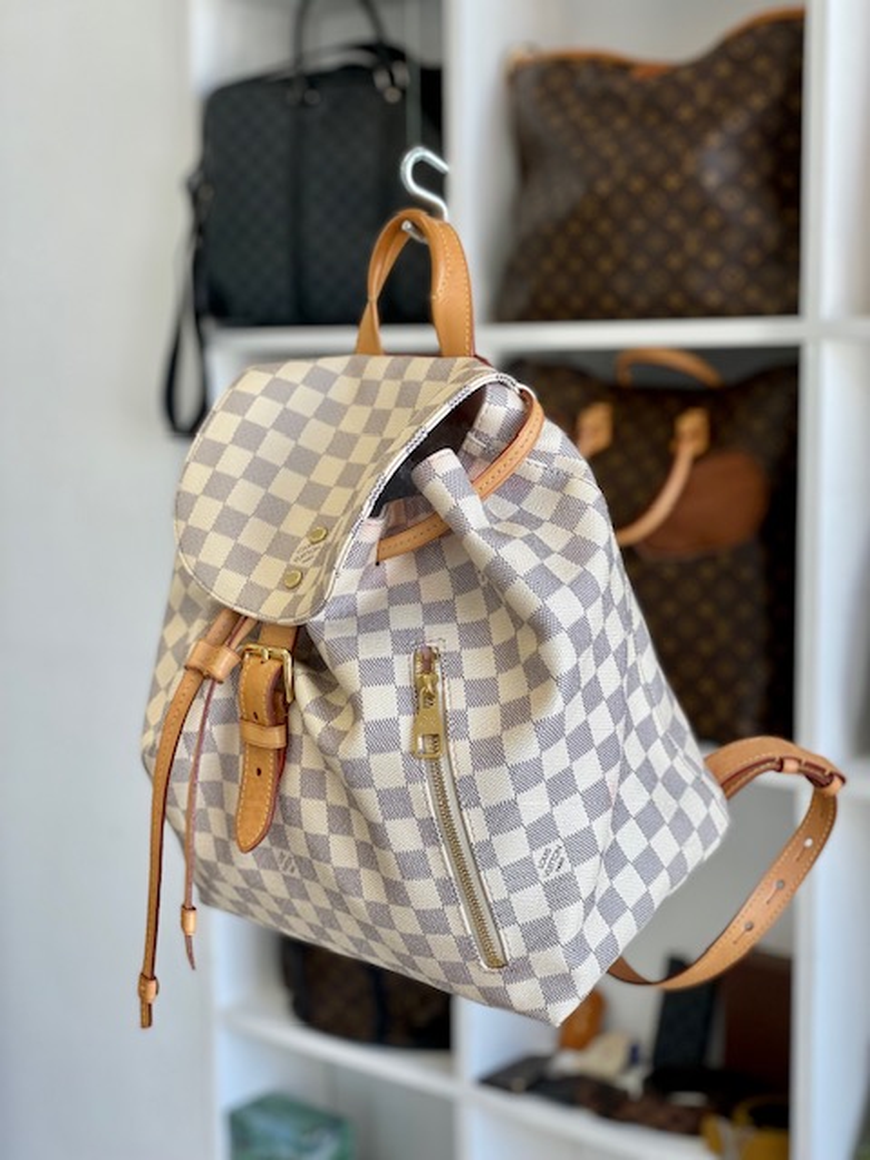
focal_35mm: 52
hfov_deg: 28.0
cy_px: 580
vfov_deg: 36.8
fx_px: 1743
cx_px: 435
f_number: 2
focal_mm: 6
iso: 50
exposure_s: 1/100
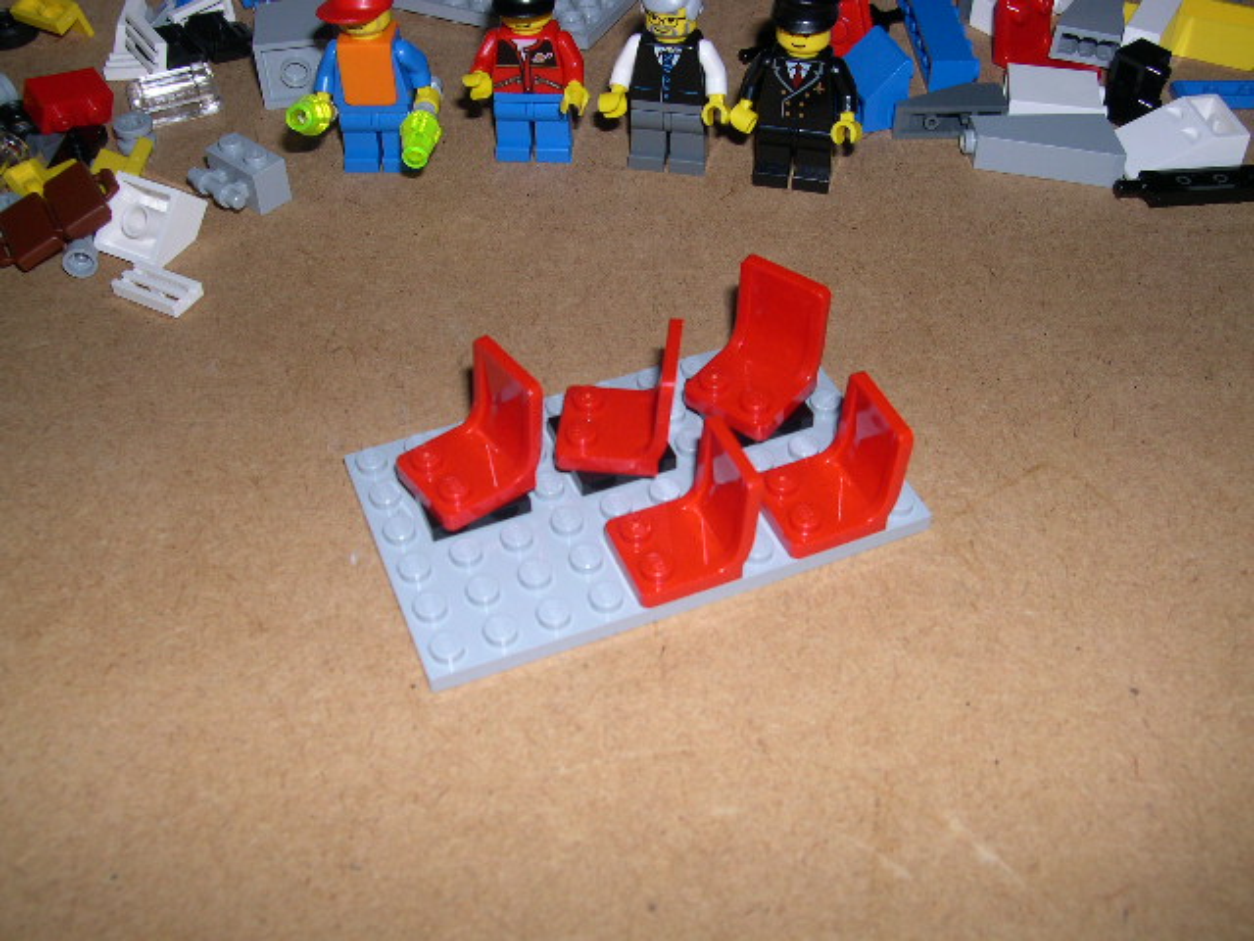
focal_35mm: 38
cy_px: 470
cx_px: 627
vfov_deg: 37.7
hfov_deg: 49.0
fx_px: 1377
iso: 100
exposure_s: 1/60
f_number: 7.6
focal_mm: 8
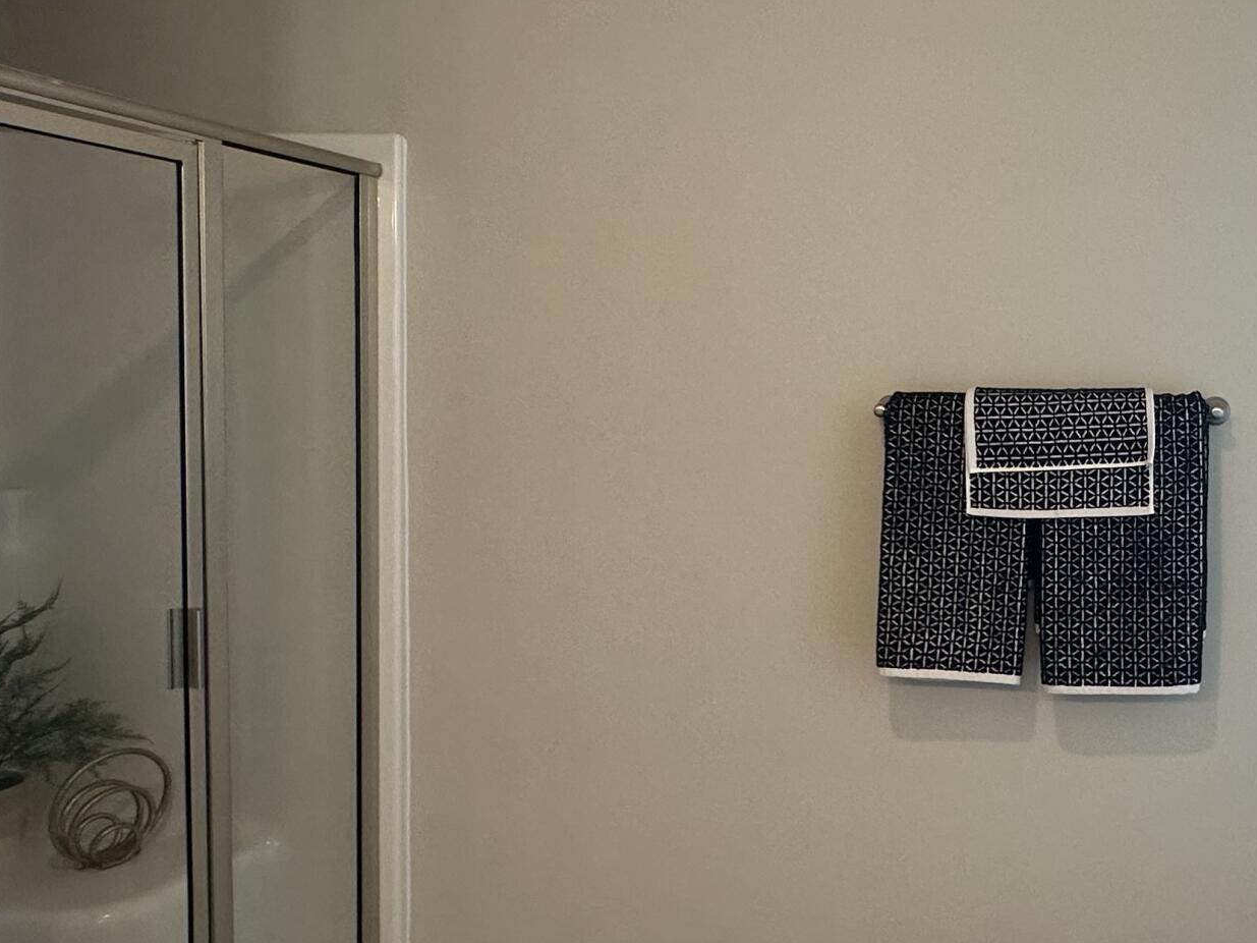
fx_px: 1235
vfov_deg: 41.7
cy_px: 420
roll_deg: -1.1
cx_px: 1064
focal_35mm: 34
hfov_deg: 49.7
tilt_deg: -2.2
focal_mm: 2.22
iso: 160
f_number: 2.2
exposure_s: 1/120
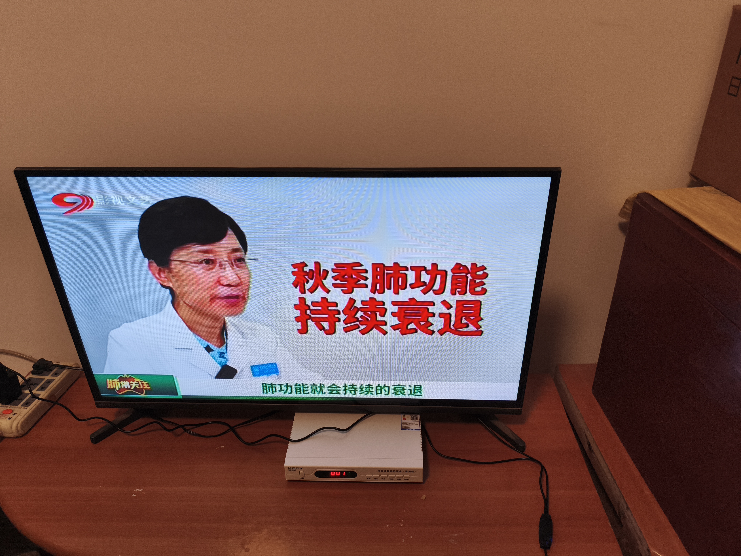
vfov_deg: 58.9
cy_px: 278
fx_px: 492
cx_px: 370
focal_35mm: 23
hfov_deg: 73.9
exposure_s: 1/100
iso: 200
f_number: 1.6
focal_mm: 5.84
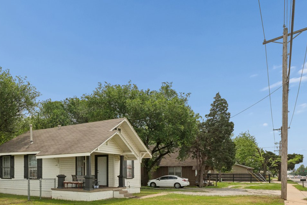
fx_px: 273
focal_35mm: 32
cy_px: 167
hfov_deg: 54.3
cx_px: 57
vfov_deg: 39.3
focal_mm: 10
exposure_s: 1/2000
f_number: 8
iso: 400
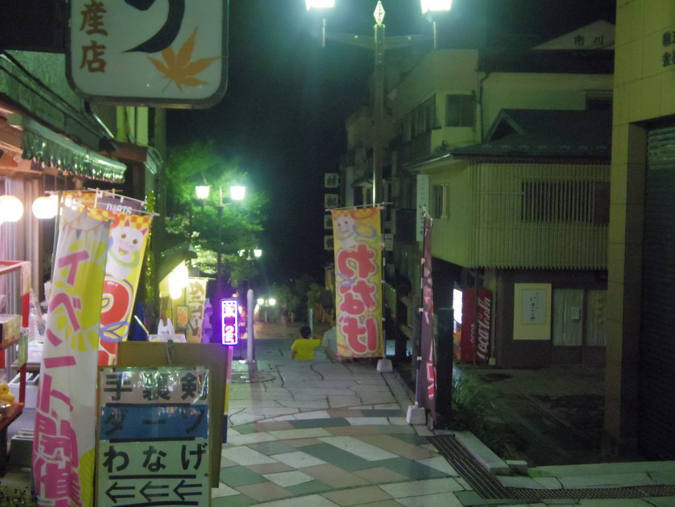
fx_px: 916
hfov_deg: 40.4
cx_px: 338
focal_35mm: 47
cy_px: 254
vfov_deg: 30.9
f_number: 1.9
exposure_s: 1/60
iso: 2000
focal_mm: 8.5
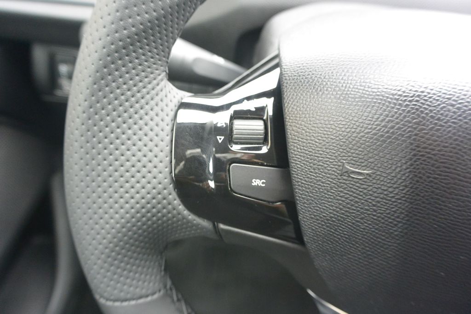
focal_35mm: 27
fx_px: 353
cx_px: 236
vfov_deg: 47.9
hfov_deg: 67.4
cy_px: 157
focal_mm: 10
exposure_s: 1/60
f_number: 3.5
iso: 720
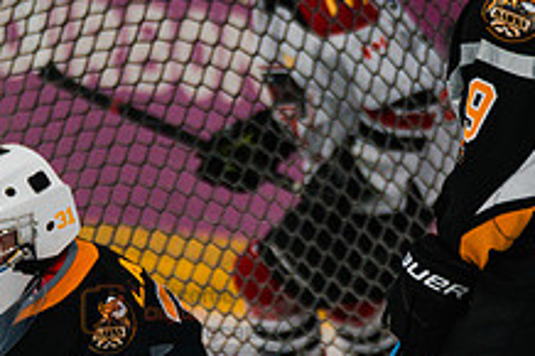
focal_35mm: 695
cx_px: 187
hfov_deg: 3.0
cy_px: 318
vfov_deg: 2.0
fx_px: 10320
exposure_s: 1/2000
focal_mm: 261
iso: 3200
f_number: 3.2
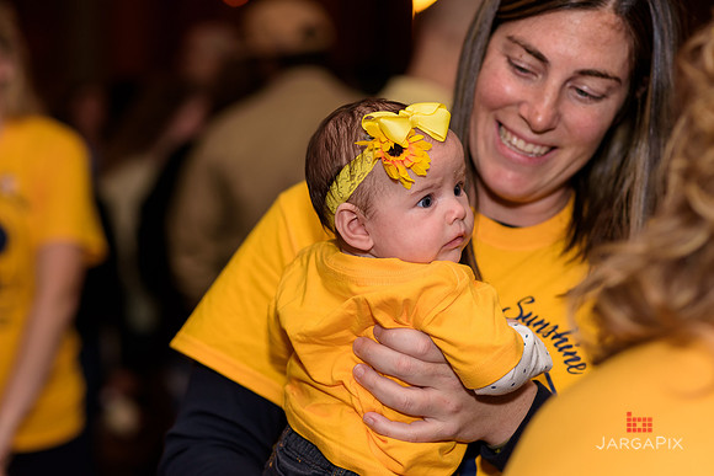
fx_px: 1686
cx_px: 357
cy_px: 238
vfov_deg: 16.1
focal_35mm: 85
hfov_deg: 23.9
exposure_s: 1/200
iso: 400
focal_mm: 85
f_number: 2.8
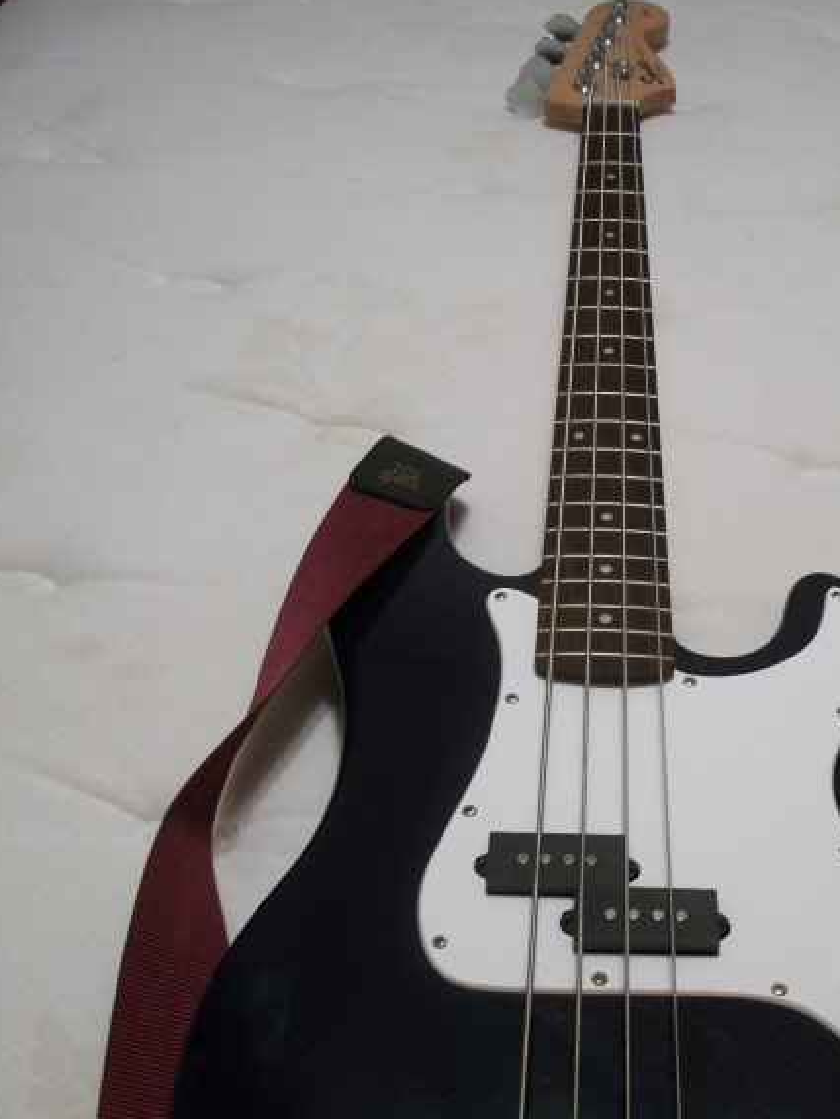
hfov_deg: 29.5
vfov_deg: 38.7
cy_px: 664
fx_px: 1584
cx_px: 574
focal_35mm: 49
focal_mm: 6.3
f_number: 3.1
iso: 160
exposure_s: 1/25
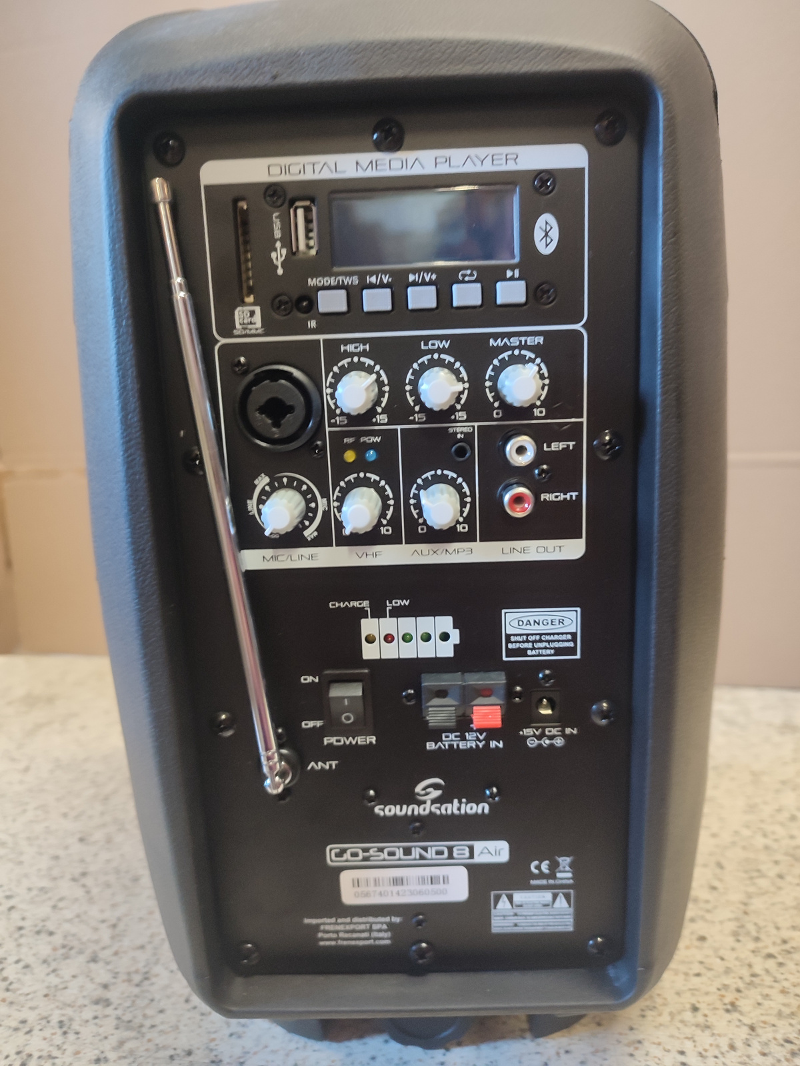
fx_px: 740
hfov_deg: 56.8
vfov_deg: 71.6
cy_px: 533
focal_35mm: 24
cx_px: 400
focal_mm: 5.89
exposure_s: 1/17
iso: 695
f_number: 1.89
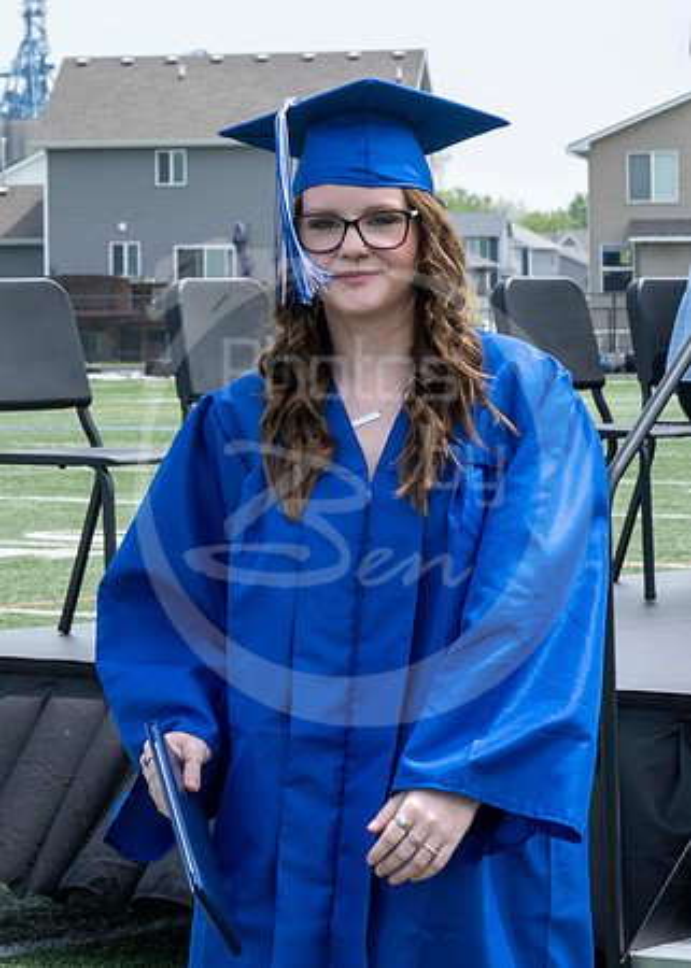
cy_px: 288
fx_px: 4675
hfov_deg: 8.4
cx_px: 33
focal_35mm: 170
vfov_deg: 11.8
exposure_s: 1/250
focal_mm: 70
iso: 200
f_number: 13
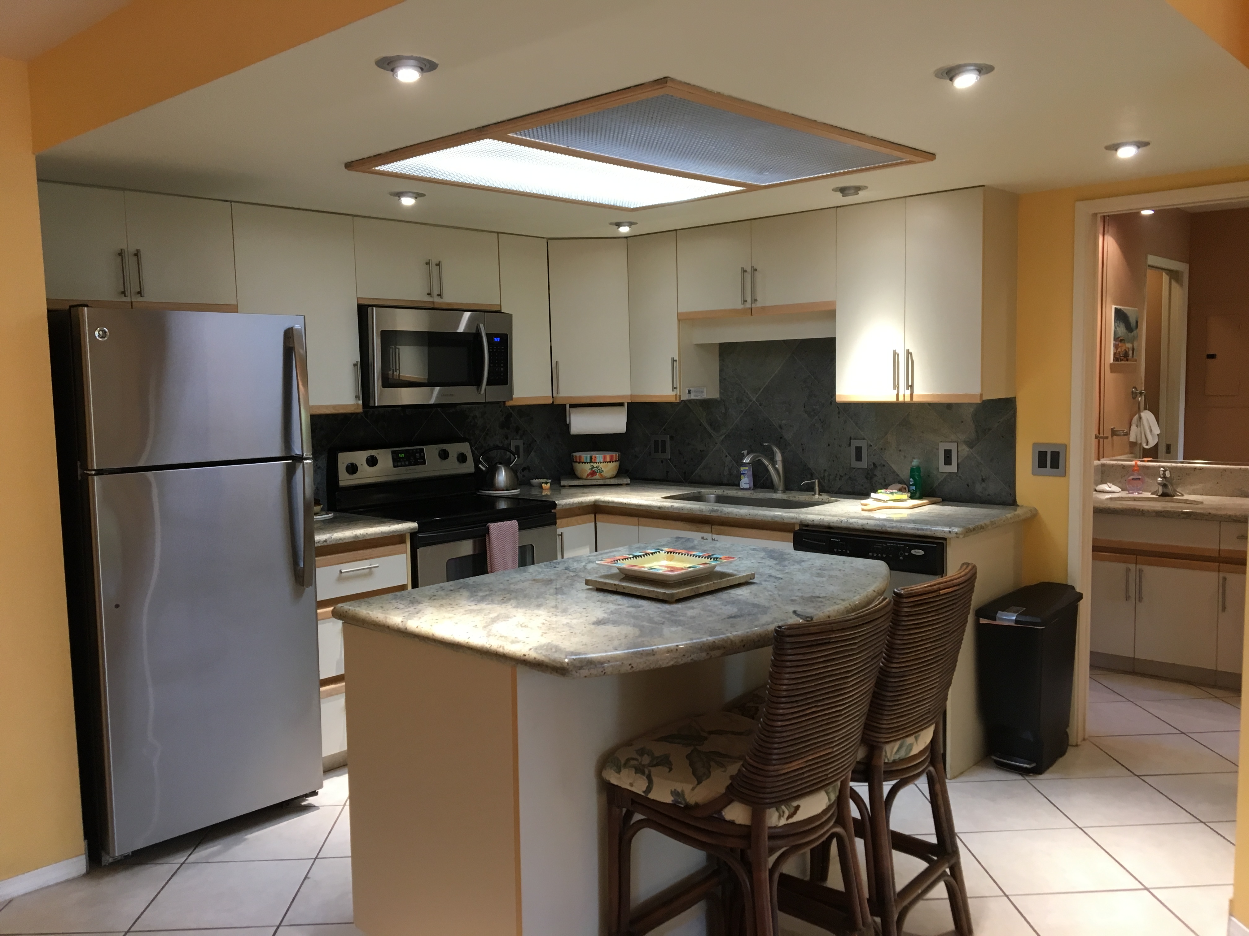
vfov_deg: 48.2
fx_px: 1046
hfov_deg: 61.7
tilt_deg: -5.6
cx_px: 624
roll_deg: +2.0
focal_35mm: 29
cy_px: 468
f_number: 2.2
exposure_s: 1/30
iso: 80
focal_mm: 4.15
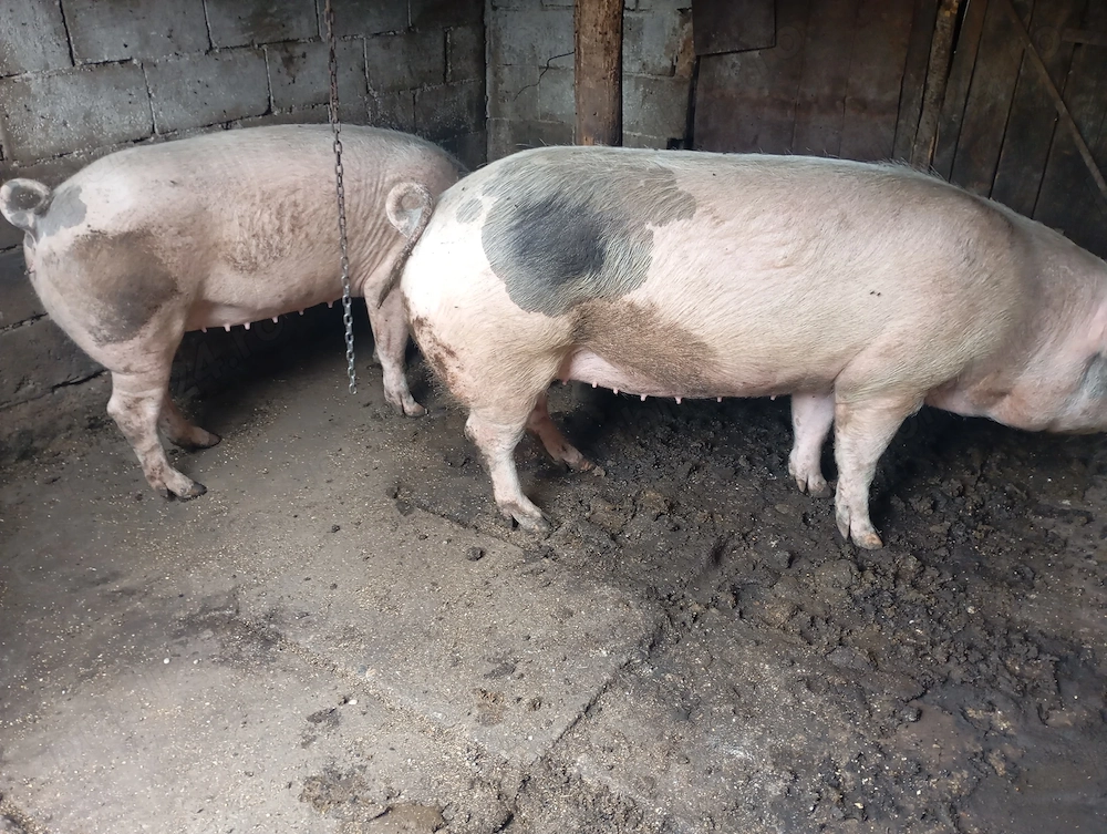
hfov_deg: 63.4
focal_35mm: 28
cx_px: 554
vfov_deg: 49.9
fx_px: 897
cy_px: 417
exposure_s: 1/25
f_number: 1.8
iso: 1125
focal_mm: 4.27
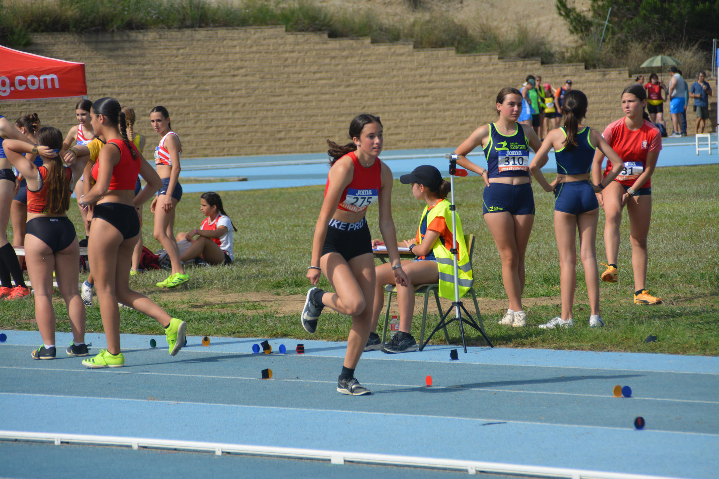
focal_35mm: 300
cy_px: 240
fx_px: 5991
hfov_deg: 6.9
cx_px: 360
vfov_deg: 4.6
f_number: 6.3
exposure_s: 1/1600
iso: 400
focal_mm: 200
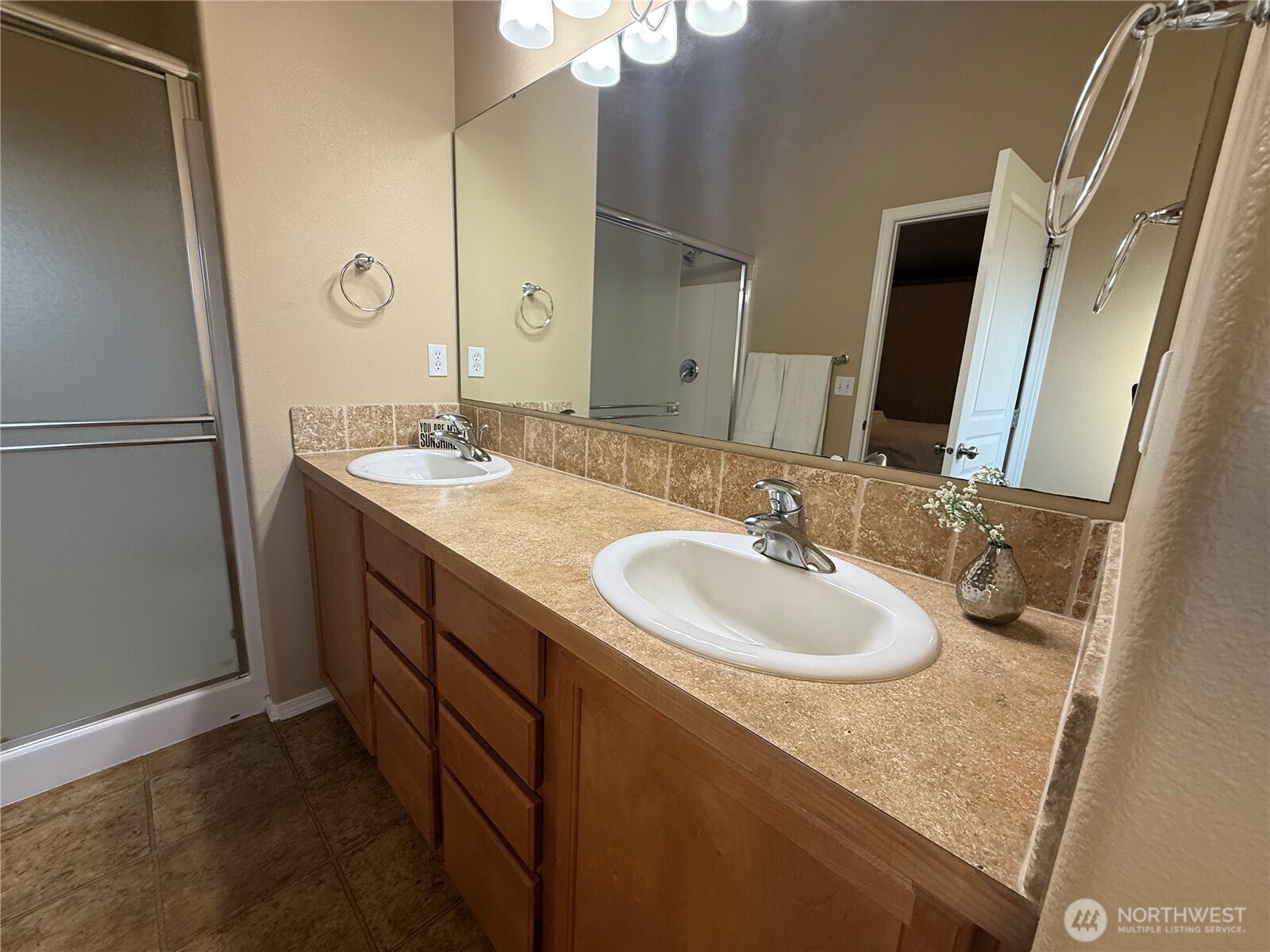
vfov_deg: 85.7
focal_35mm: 14
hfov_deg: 102.1
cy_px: 476
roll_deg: -2.9
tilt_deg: -12.8
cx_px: 635
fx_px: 514
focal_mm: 2.22
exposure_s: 1/99
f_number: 2.2
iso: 125
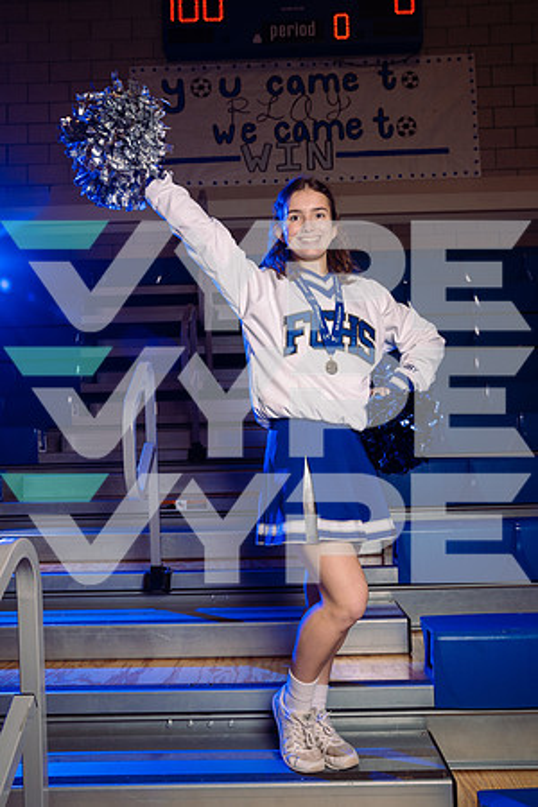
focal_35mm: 33
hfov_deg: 40.0
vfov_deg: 57.2
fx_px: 740
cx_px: 269
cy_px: 404
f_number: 8
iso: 250
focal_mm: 33
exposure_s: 1/200
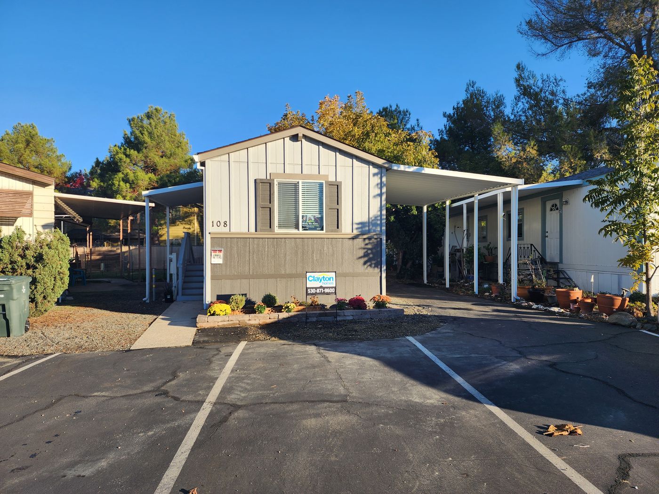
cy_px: 247
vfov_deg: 58.9
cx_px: 330
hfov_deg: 73.9
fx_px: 438
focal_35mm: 23
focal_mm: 6.4
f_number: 1.8
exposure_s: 1/572
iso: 12
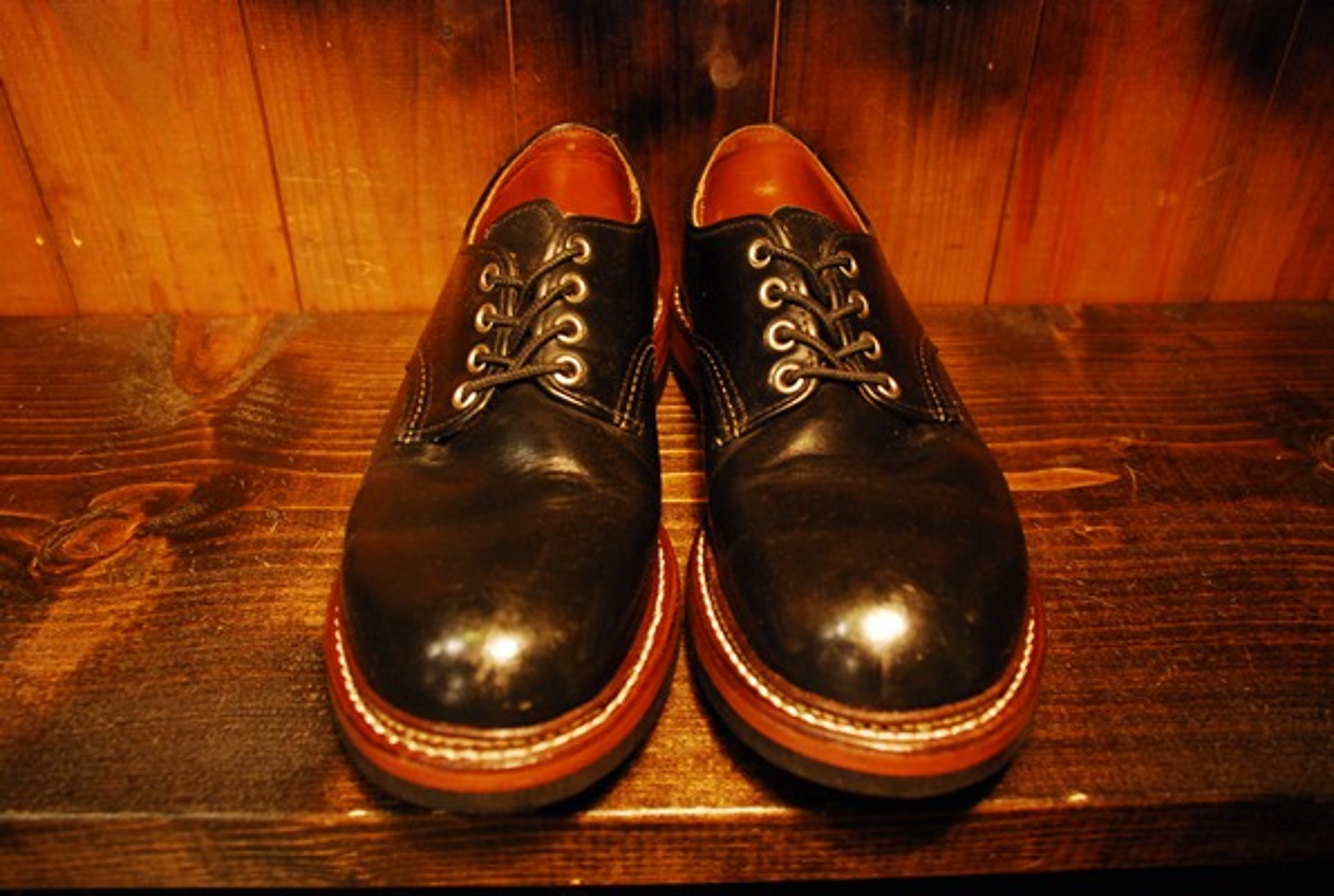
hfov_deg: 61.8
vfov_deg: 43.8
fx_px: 1114
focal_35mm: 30
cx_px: 667
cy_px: 448
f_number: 3.8
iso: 1000
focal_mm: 20
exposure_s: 1/5
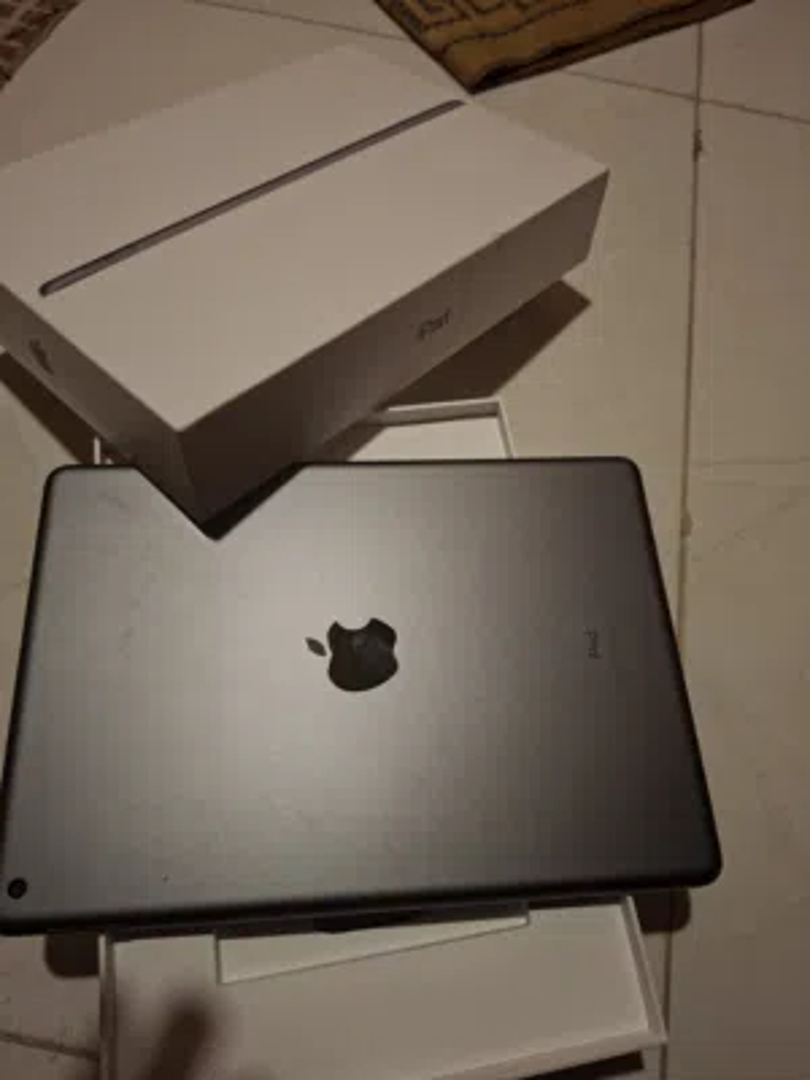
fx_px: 718
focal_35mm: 23
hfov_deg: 58.9
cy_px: 540
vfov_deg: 73.9
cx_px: 405
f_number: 1.8
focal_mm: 5.54
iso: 200
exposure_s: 1/50
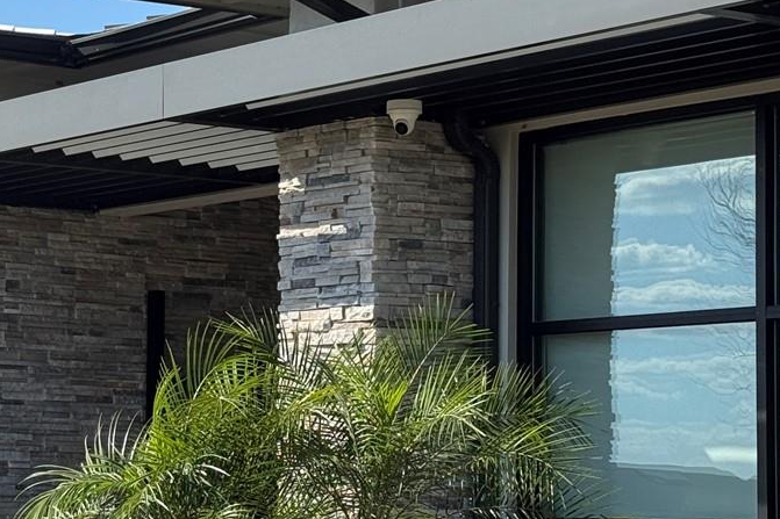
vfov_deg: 11.5
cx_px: 91
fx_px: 2578
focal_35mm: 119
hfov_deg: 17.0
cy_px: 262
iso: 64
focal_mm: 6.76
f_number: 1.78
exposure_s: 1/3226
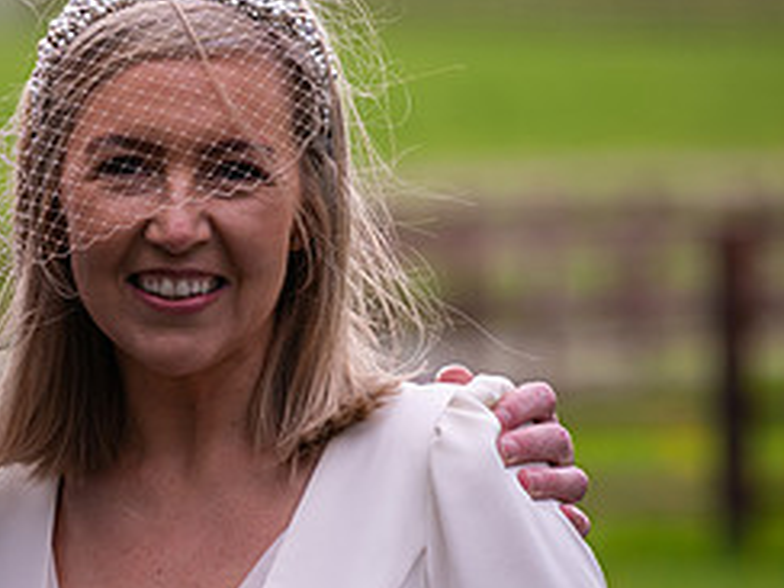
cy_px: 448
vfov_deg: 4.2
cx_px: -106
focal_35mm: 354
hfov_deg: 5.6
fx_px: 8018
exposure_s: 1/160
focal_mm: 155
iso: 100
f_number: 3.5
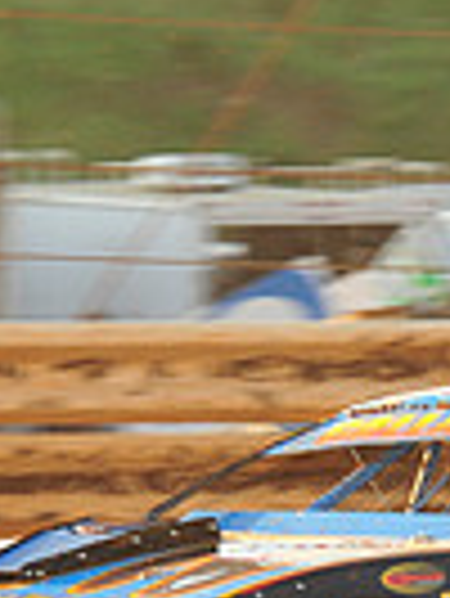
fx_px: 9777
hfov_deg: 2.6
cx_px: 508
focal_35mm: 565
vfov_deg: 3.5
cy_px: 598
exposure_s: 1/320
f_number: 7.1
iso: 500
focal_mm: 135
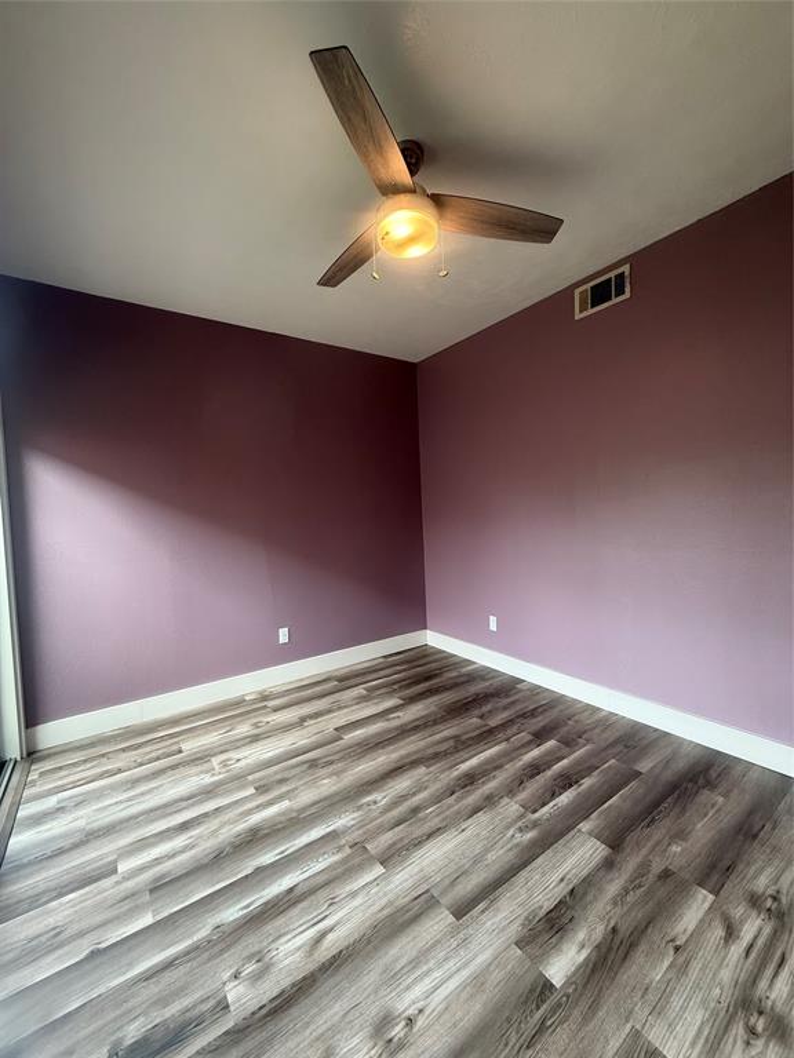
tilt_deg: -1.5
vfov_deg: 102.1
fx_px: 428
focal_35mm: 14
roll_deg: +2.1
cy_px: 529
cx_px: 397
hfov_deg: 85.7
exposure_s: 1/120
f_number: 2.2
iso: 200
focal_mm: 2.22
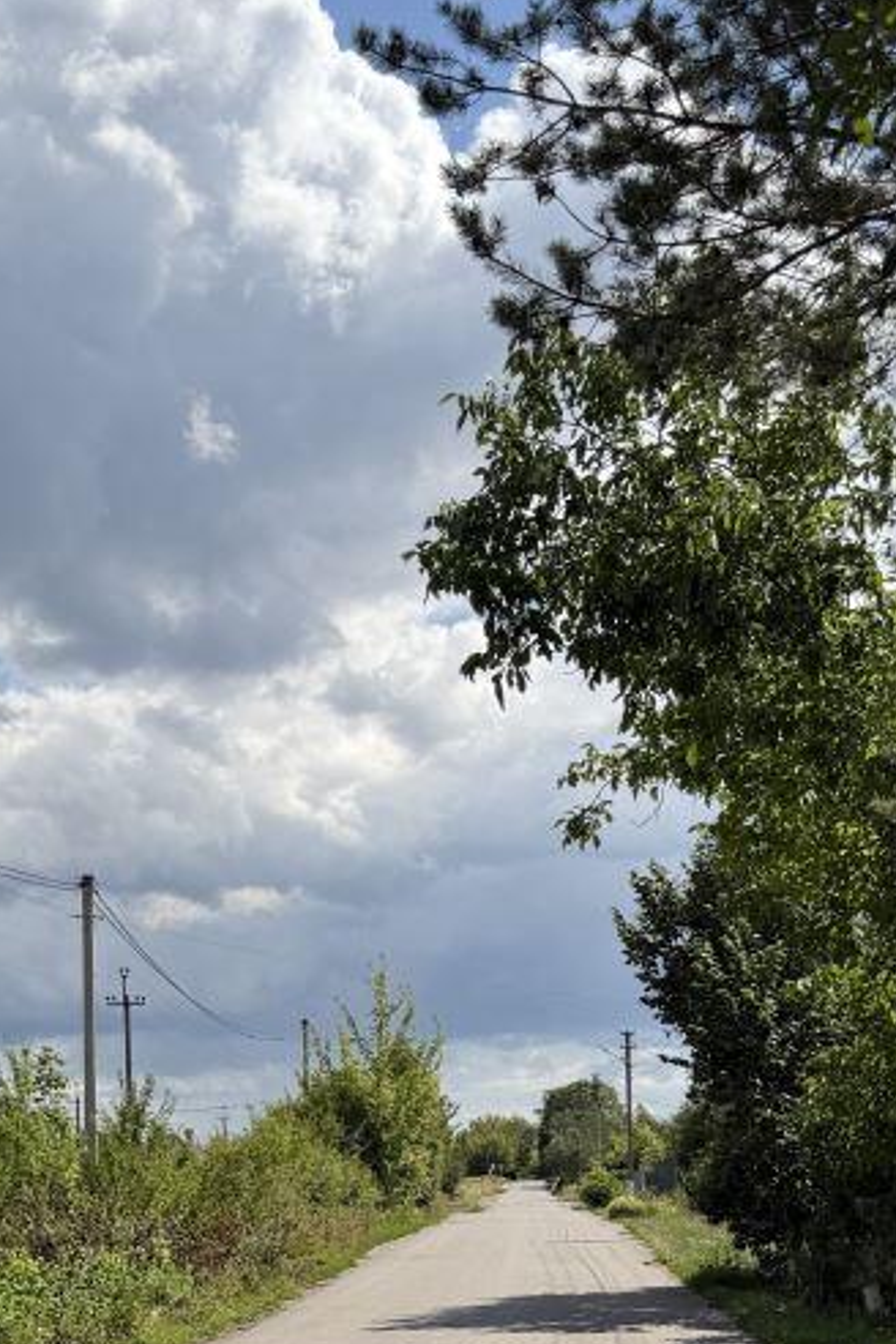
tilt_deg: +3.5
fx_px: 1941
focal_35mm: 52
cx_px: 481
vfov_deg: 36.9
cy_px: 1076
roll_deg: -0.4
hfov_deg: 26.0
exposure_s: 1/6711
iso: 80
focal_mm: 6.76
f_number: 1.78
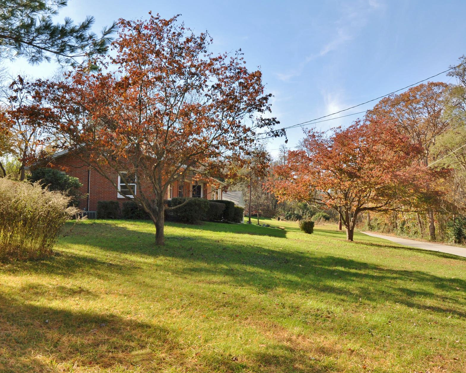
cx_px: 181
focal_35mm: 33
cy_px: 178
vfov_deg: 44.5
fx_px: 455
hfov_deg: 53.7
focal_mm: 18
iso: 200
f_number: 8
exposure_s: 1/200
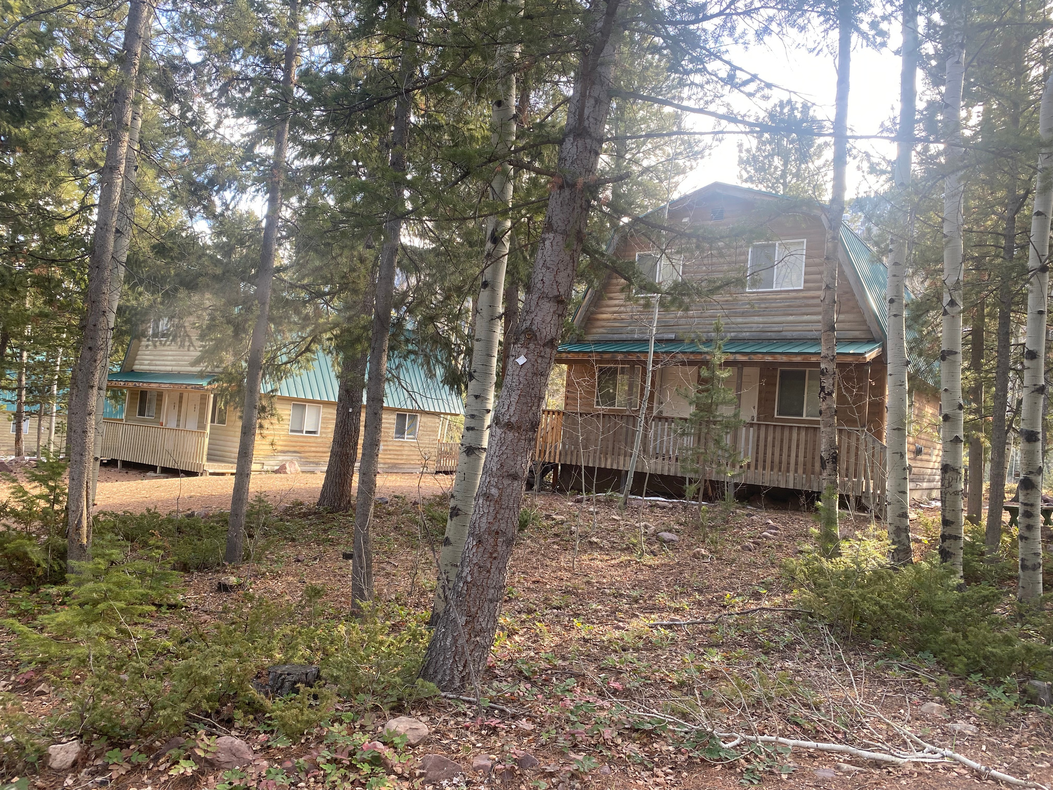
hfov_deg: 67.3
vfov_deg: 53.1
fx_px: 791
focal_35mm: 26
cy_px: 395
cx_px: 526
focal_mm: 4.25
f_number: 1.8
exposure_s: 1/122
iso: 50
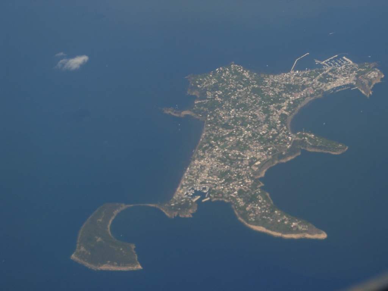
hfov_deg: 27.8
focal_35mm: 70
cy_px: 146
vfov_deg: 21.0
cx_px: 194
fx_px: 785
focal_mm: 11.5
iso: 79
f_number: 3.5
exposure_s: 1/790
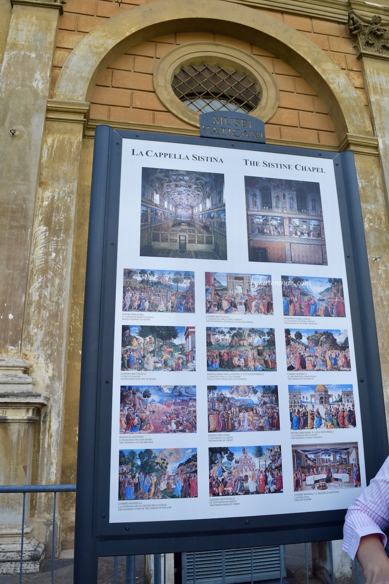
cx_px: 194
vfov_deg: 67.4
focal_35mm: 27
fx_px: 438
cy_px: 292
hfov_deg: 47.9
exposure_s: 1/250
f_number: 8
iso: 200
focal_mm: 18
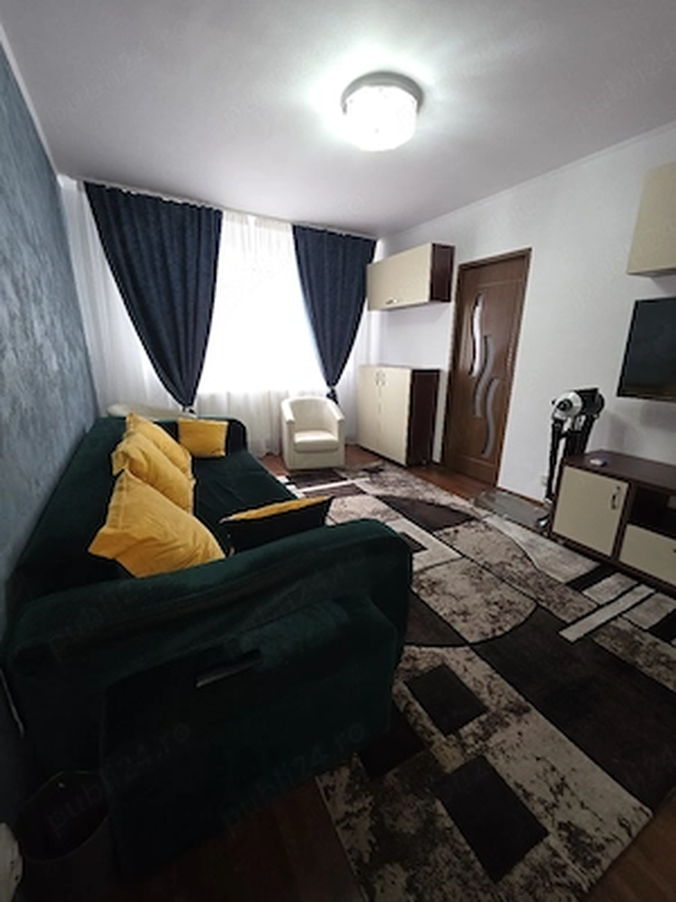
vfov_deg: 106.2
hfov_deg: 89.9
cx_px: 338
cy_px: 451
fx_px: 338
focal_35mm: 13
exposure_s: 1/50.3
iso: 125
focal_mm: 2.2
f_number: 1.9
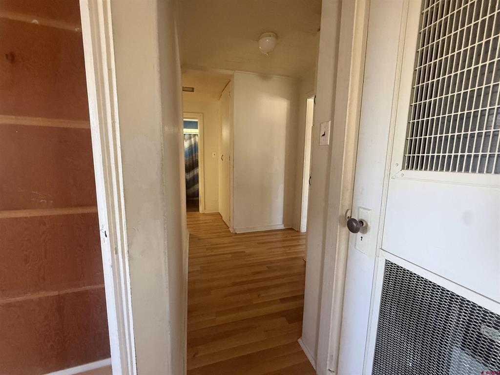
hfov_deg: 102.1
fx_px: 202
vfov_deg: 85.7
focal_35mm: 14
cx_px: 250
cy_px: 188
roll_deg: -0.8
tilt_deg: -6.2
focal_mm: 2.22
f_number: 2.2
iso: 500
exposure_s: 1/60
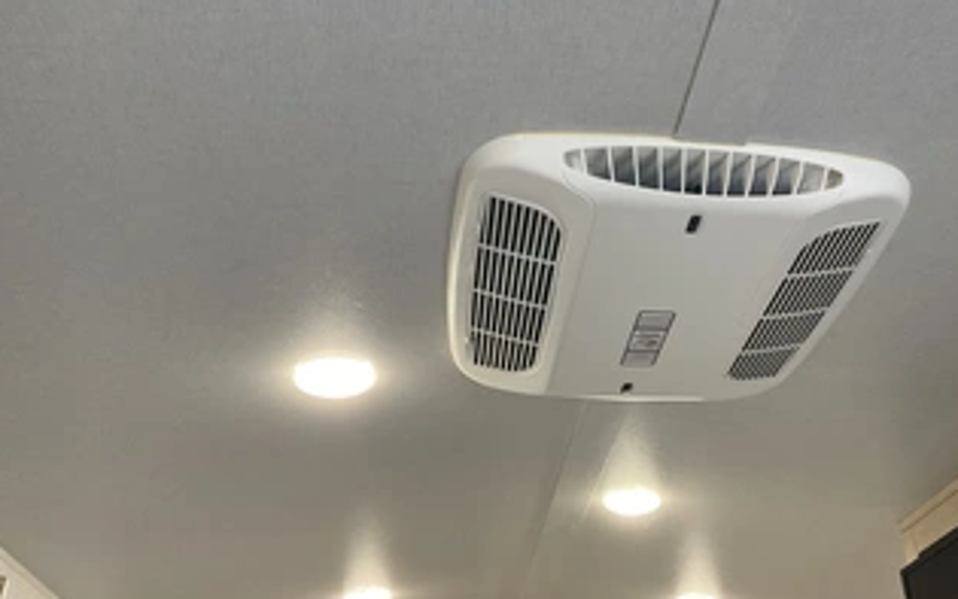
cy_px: 380
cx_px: 587
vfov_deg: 32.6
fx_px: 1018
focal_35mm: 39
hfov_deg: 50.0
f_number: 1.8
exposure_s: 1/60
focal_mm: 3
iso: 125
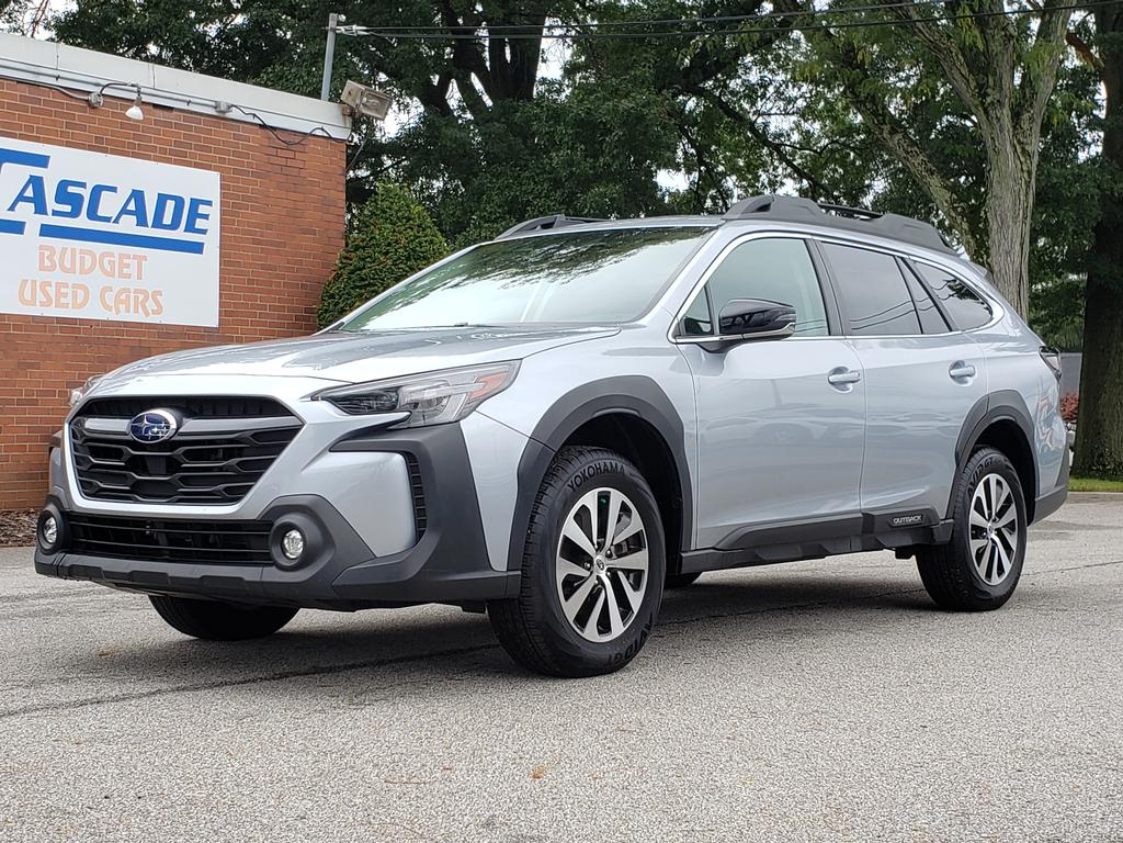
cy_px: 422
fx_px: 843
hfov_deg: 67.3
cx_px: 562
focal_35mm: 26
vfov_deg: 53.1
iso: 50
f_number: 2.4
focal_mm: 4.3
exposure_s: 1/368
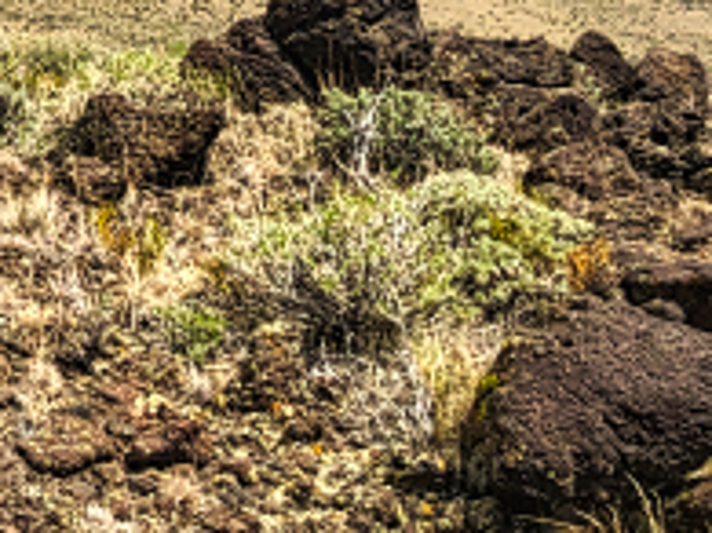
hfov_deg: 15.9
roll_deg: -3.1
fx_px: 2364
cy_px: -197
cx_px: -321
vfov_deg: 12.4
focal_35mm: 115
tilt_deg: -6.0
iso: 25
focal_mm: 4
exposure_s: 1/3003
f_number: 1.8
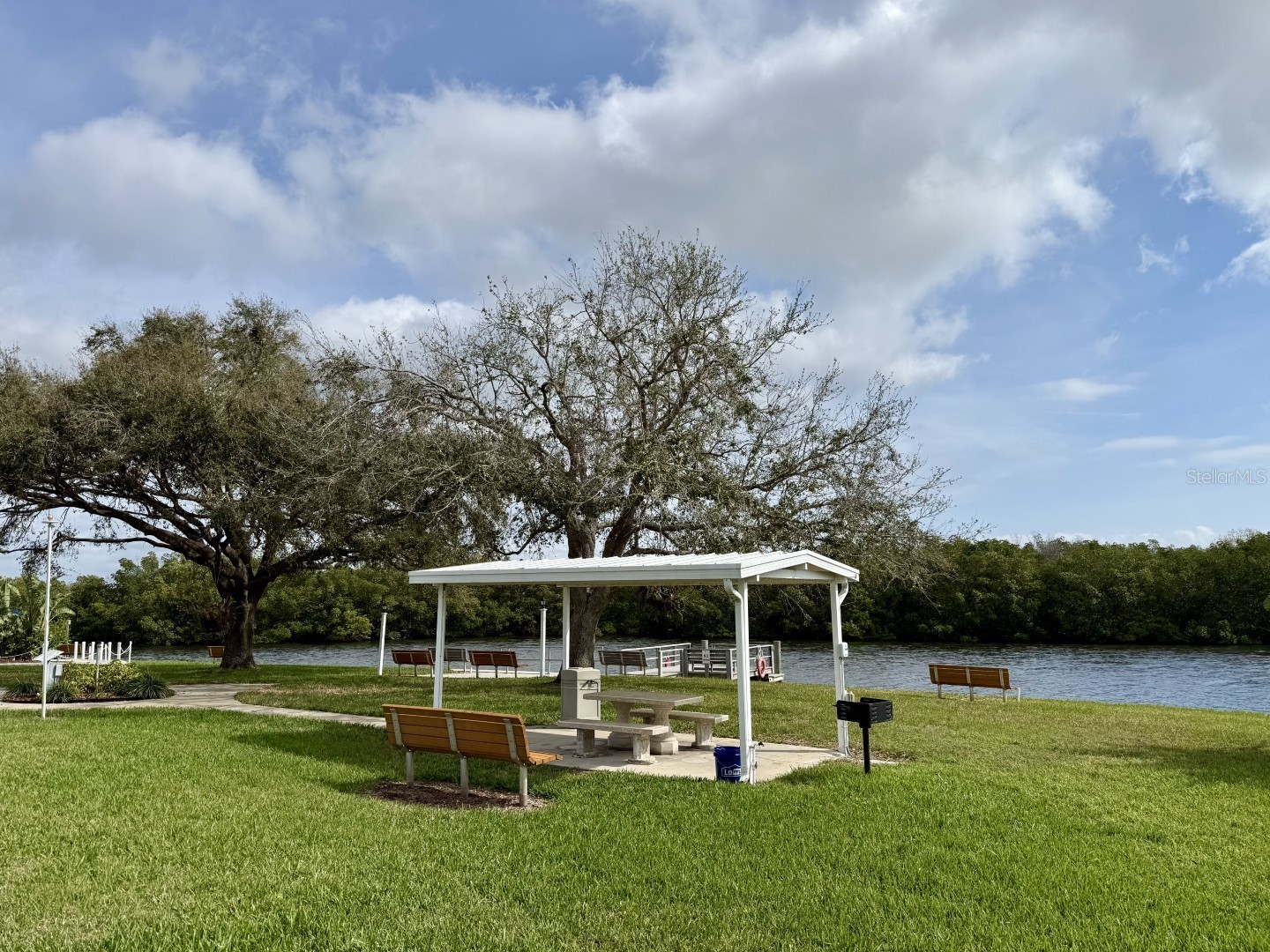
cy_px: 476
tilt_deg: +8.6
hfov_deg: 71.6
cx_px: 635
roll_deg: +1.3
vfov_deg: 56.8
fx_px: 881
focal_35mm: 24
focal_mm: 6.76
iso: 80
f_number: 1.78
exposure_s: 1/8130
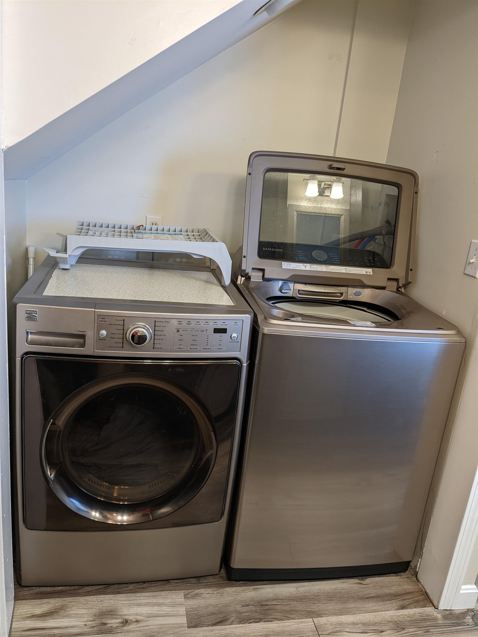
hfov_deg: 51.4
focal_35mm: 27
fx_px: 497
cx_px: 239
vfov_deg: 65.3
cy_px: 318
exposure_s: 1/24
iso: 60
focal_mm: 4.38
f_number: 1.73
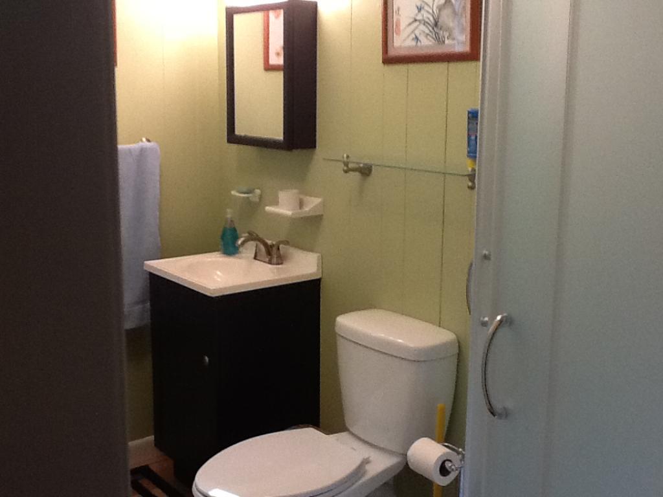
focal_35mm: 44
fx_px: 843
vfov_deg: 32.9
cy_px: 248
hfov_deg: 42.9
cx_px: 332
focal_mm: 2.03
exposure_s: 1/30
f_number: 2.4
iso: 160
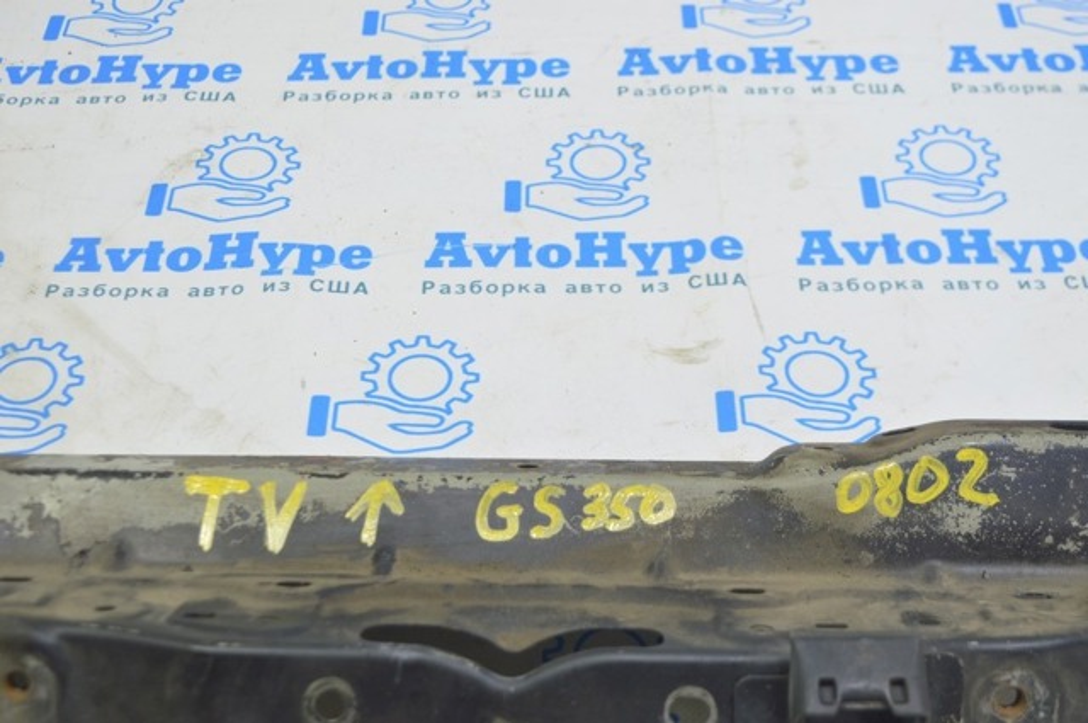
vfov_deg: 23.7
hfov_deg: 35.1
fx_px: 1720
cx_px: 544
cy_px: 362
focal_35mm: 57
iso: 400
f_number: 5.6
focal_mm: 38
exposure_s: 1/20
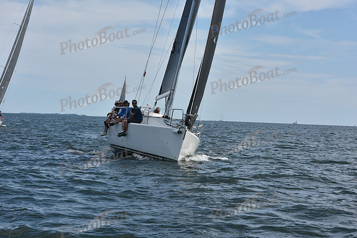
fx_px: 992
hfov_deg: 20.4
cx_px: 178
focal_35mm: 100
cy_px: 119
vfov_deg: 13.7
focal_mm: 100
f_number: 10
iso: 320
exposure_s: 1/1000
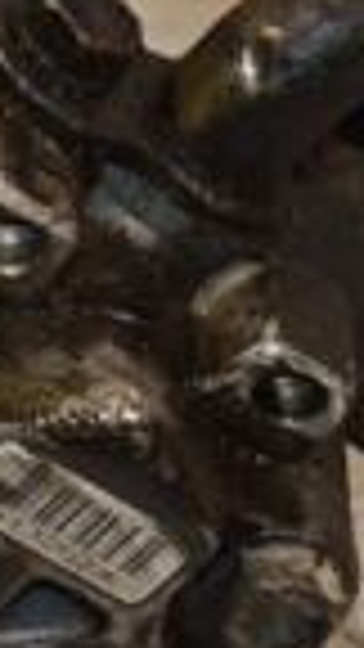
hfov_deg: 2.2
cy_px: 423
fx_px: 9526
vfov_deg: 3.9
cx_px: -121
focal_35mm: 555
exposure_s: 1/160
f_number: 5.6
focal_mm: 85
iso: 800
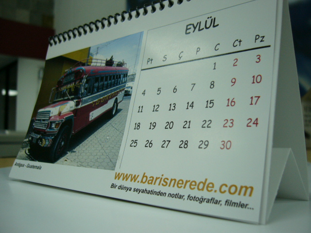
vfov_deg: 40.7
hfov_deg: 52.6
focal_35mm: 35
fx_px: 314
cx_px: 156
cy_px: 116
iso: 100
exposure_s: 1/13
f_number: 2.8
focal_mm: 5.8
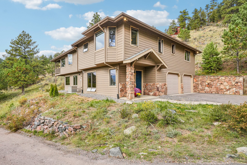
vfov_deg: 65.2
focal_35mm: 19
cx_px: 124
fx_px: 129
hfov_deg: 87.7
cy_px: 82
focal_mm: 12.5
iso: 800
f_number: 8
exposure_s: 1/800
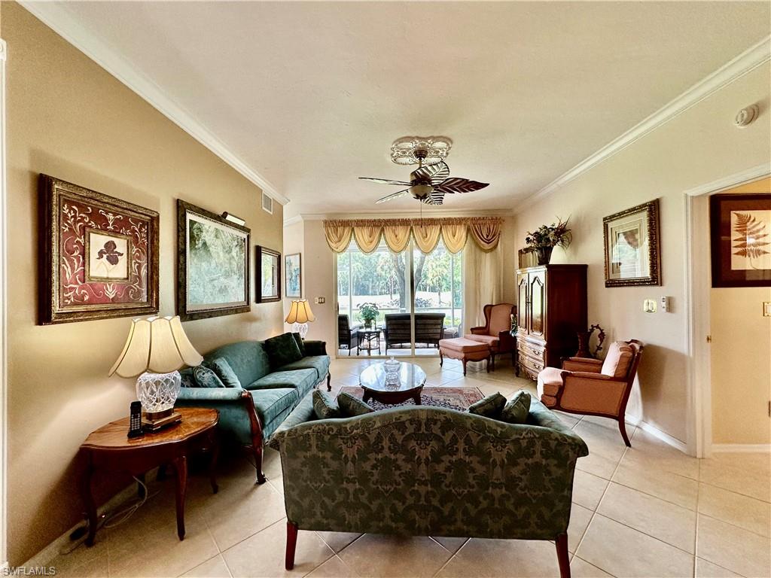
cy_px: 289
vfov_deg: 85.7
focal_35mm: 14
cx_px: 386
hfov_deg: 102.1
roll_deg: +0.8
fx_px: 312
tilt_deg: +0.8
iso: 160
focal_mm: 2.22
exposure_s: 1/120
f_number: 2.2
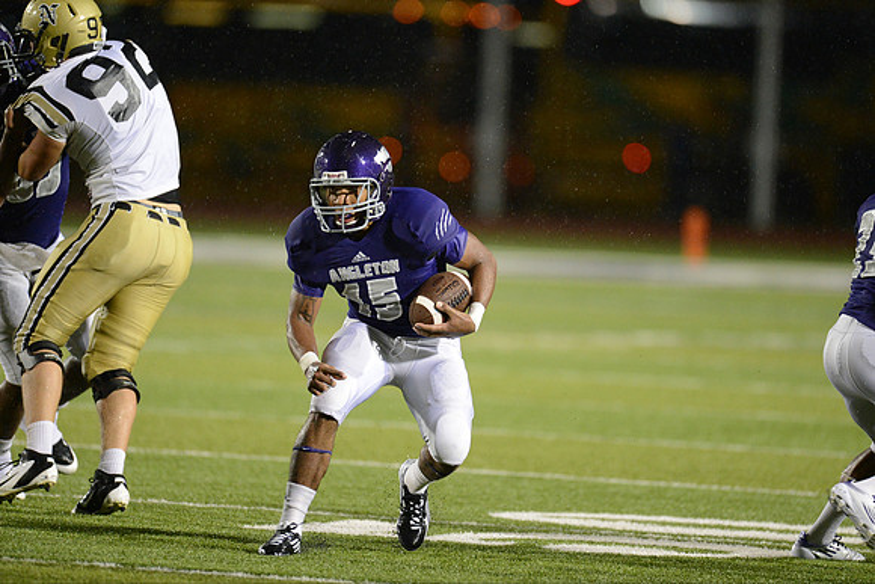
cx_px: 438
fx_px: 9724
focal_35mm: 400
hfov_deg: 5.2
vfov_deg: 3.4
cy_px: 292
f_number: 2.8
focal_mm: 400
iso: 5000
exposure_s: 1/1000
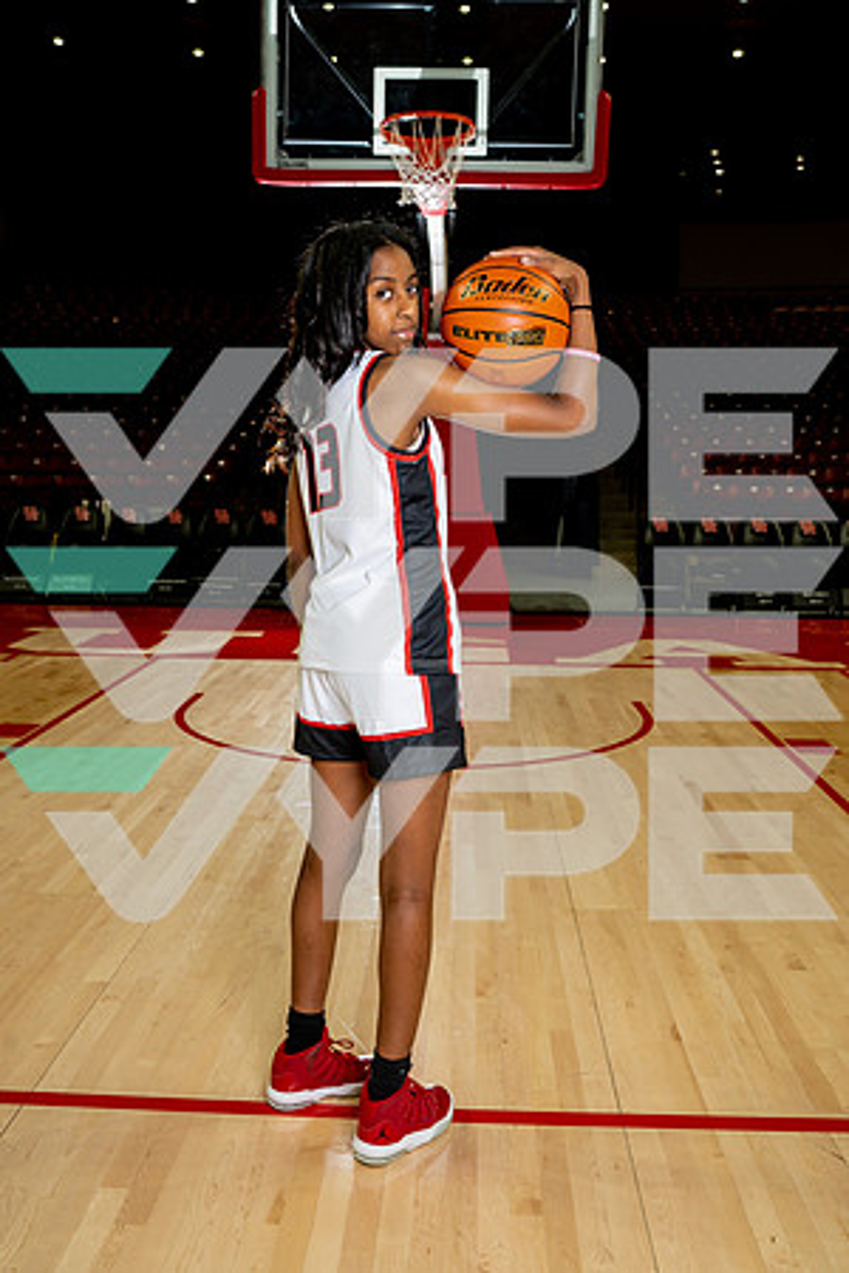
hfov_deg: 37.9
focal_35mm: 35
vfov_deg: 54.4
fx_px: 1238
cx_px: 424
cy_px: 636
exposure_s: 1/250
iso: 250
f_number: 6.3
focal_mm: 35
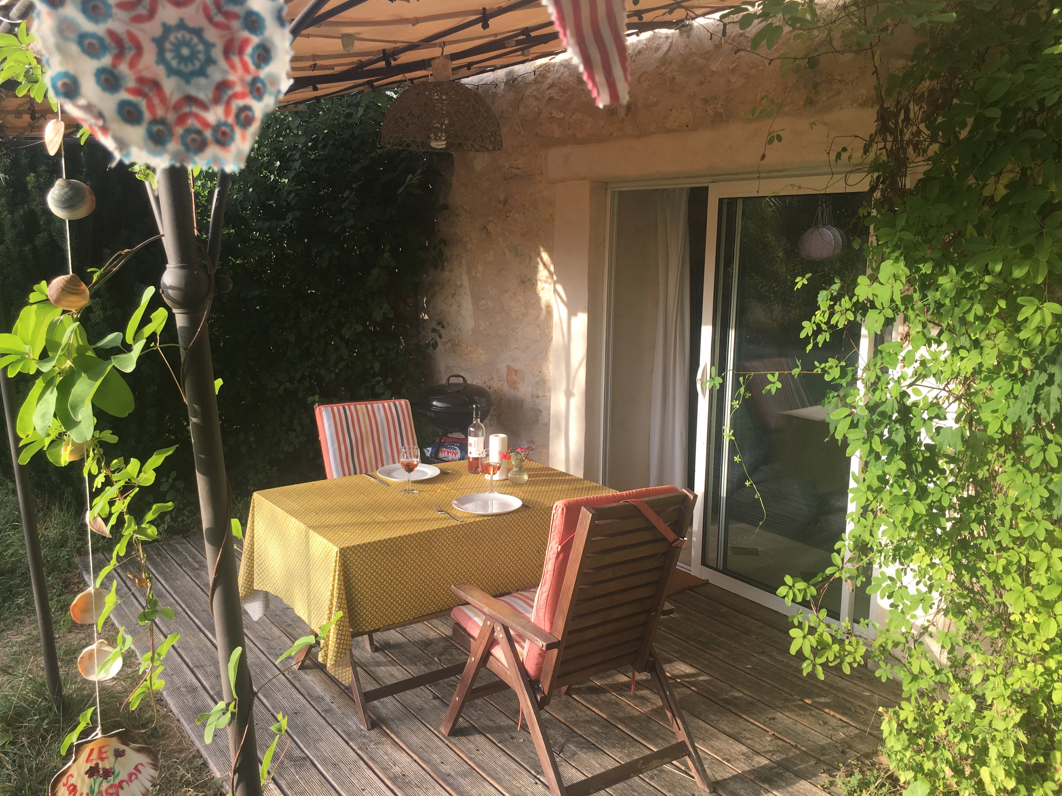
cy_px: 398
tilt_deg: -9.6
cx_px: 531
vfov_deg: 48.2
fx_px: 890
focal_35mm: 29
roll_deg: -1.4
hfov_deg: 61.7
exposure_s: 1/245
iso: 25
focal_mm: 4.15
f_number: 2.2
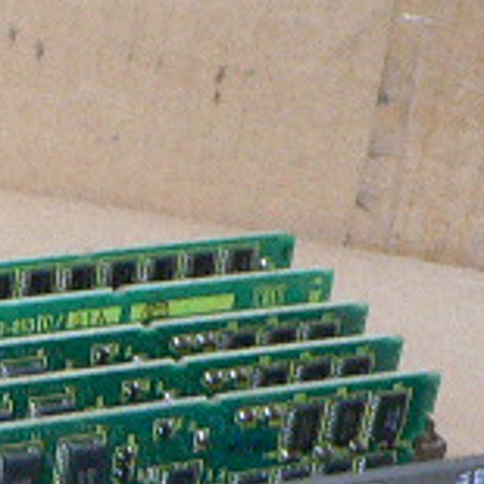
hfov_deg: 12.8
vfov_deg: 13.1
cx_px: -272
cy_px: 637
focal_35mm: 128
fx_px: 2025
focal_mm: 4.6
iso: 200
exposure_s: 1/15
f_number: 2.8
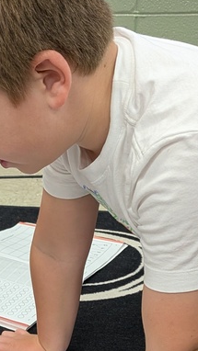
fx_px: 653
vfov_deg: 28.8
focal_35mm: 70
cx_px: 20
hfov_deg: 17.0
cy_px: 325
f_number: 1.7
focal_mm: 4.53
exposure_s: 1/120
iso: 137
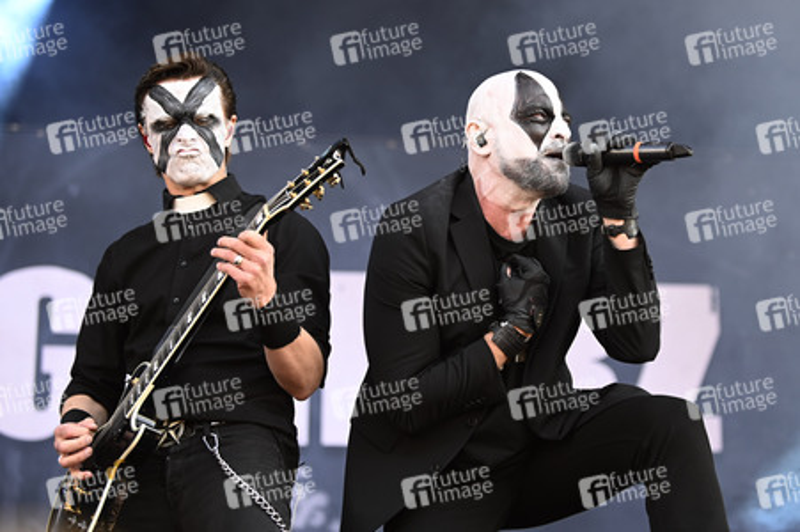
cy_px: 266
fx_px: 1554
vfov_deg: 19.4
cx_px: 400
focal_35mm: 70
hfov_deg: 28.9
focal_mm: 70
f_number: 2.8
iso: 320
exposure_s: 1/400
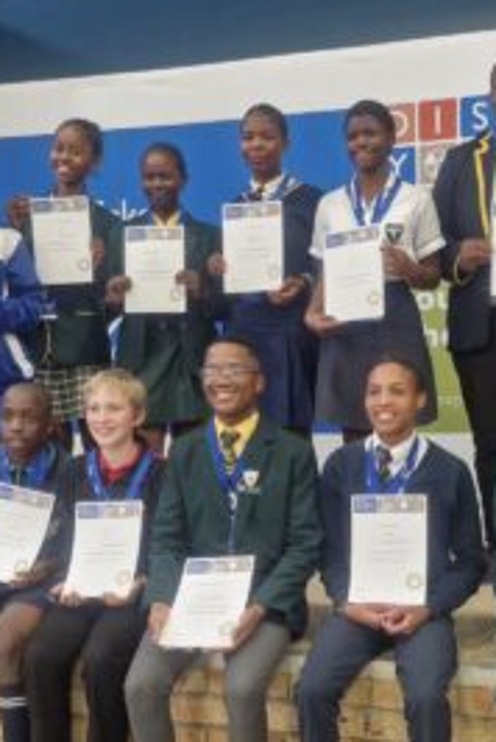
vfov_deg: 42.5
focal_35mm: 46
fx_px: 948
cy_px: 452
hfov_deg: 29.1
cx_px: 326
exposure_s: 1/25
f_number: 1.8
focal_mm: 5.54
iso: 800
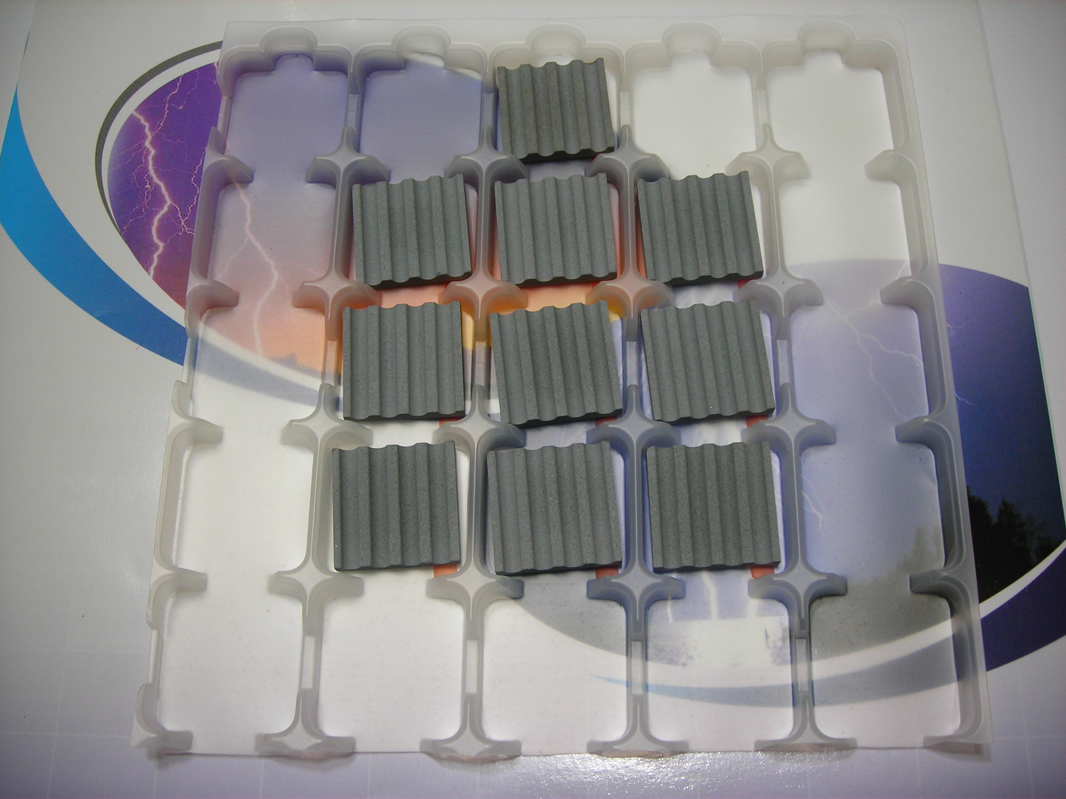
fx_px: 1170
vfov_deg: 37.7
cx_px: 533
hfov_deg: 49.0
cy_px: 400
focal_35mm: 38
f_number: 3.2
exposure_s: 1/5.2
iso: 50
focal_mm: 6.3
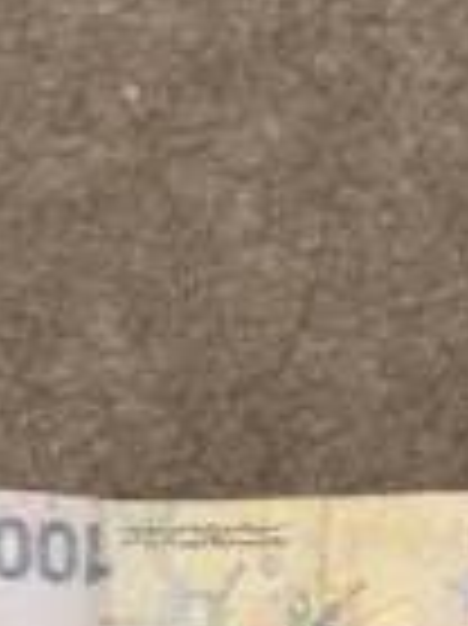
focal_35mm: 69
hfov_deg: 21.1
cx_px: 342
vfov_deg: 26.3
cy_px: 662
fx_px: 1246
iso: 50
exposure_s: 1/4
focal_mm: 6.86
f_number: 1.78
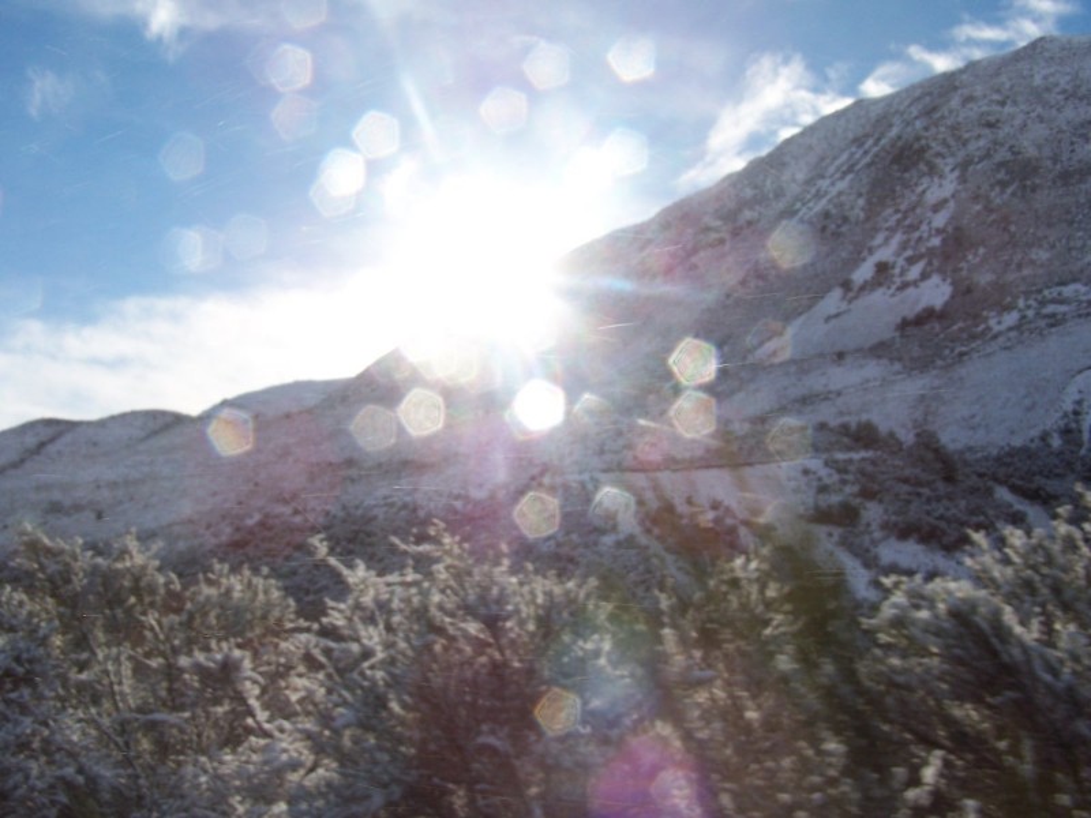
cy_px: 409
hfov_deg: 49.0
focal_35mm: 38
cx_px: 546
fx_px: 1198
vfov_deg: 37.7
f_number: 5.6
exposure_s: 1/750
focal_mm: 6.3
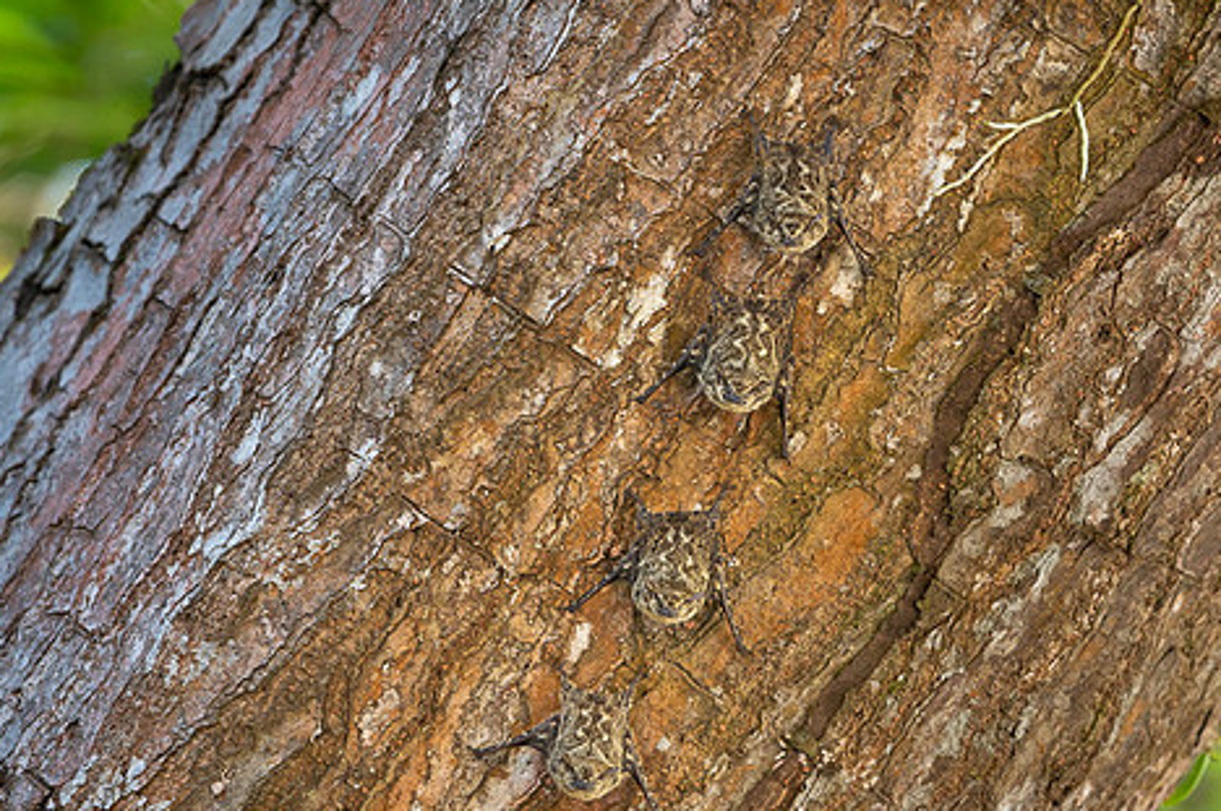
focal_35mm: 620
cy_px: 449
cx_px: 699
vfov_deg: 2.2
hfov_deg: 3.3
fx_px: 21006
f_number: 5.6
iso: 2000
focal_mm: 500
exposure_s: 1/160
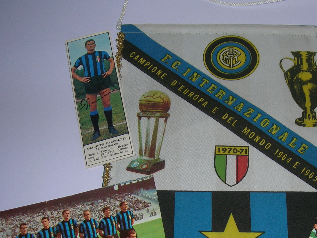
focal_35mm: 57
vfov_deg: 25.4
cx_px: 230
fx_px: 522
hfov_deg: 33.2
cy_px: 174
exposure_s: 1/60.1
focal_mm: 5.7
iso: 50
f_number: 2.9
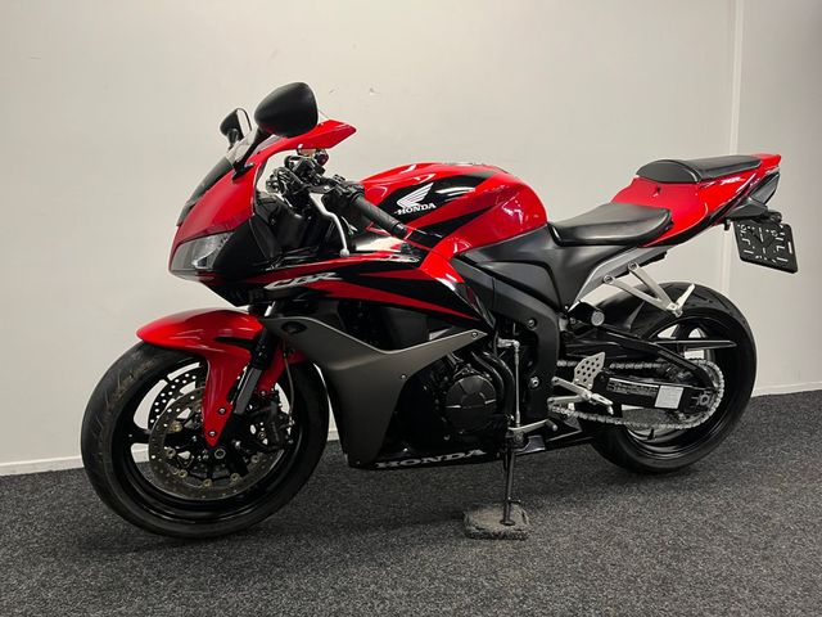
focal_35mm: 26
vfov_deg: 53.1
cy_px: 308
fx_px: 617
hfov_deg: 67.3
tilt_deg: -5.6
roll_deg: +1.3
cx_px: 411
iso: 125
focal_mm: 5.1
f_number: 1.6
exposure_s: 1/50
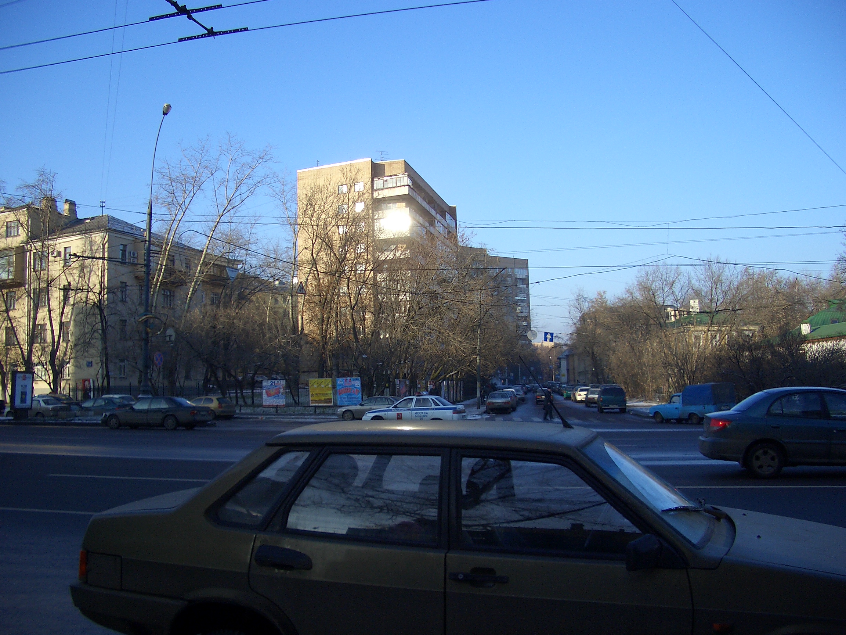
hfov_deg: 52.6
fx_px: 855
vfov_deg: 40.7
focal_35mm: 35
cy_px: 318
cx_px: 423
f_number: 2.6
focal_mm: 5.8
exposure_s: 1/640
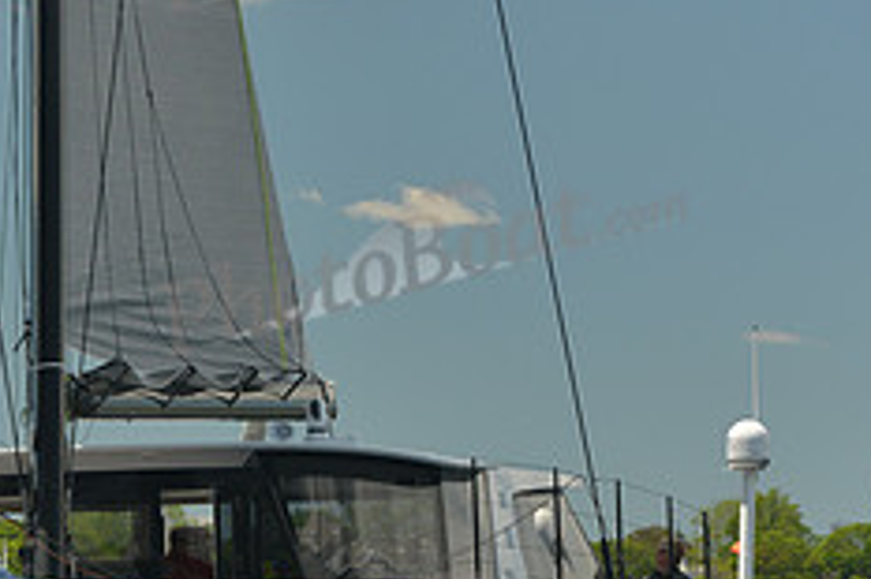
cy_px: 506
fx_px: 8438
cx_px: -30
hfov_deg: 5.9
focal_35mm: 349
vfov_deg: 3.9
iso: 400
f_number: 5
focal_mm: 140
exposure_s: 1/1000
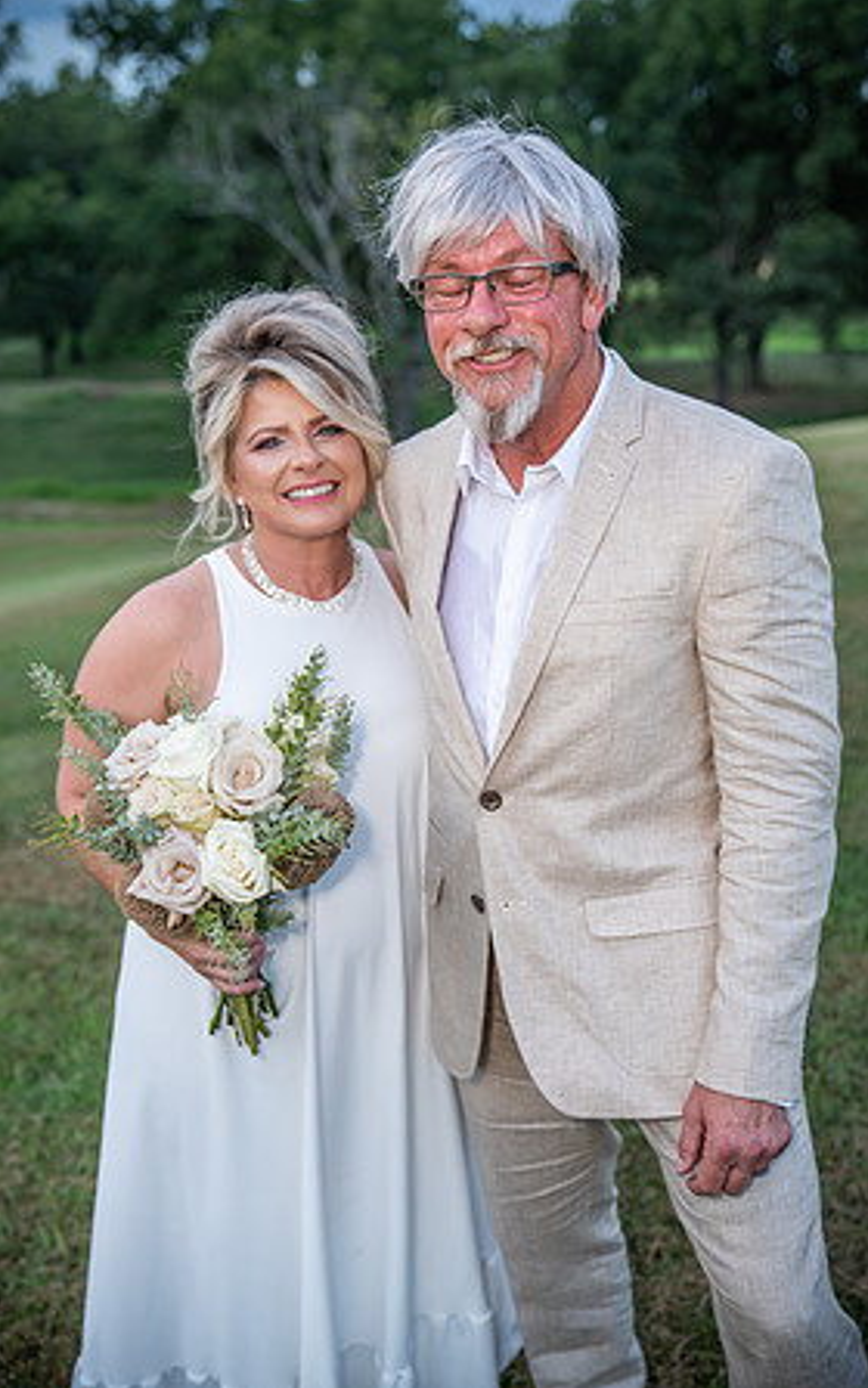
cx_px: 412
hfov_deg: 30.5
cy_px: 694
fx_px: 1590
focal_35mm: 42
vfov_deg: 47.2
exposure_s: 1/125
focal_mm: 41
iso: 400
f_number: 2.8
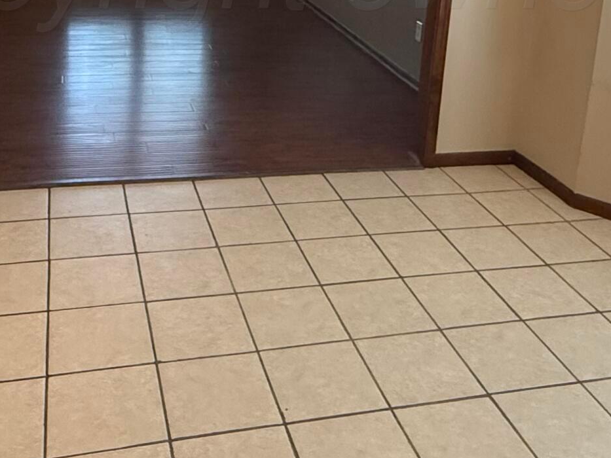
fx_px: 794
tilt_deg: -10.3
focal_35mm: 45
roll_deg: -4.4
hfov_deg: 42.1
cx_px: 289
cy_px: -21
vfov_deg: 29.6
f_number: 2.2
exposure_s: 1/120
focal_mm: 2.22
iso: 640
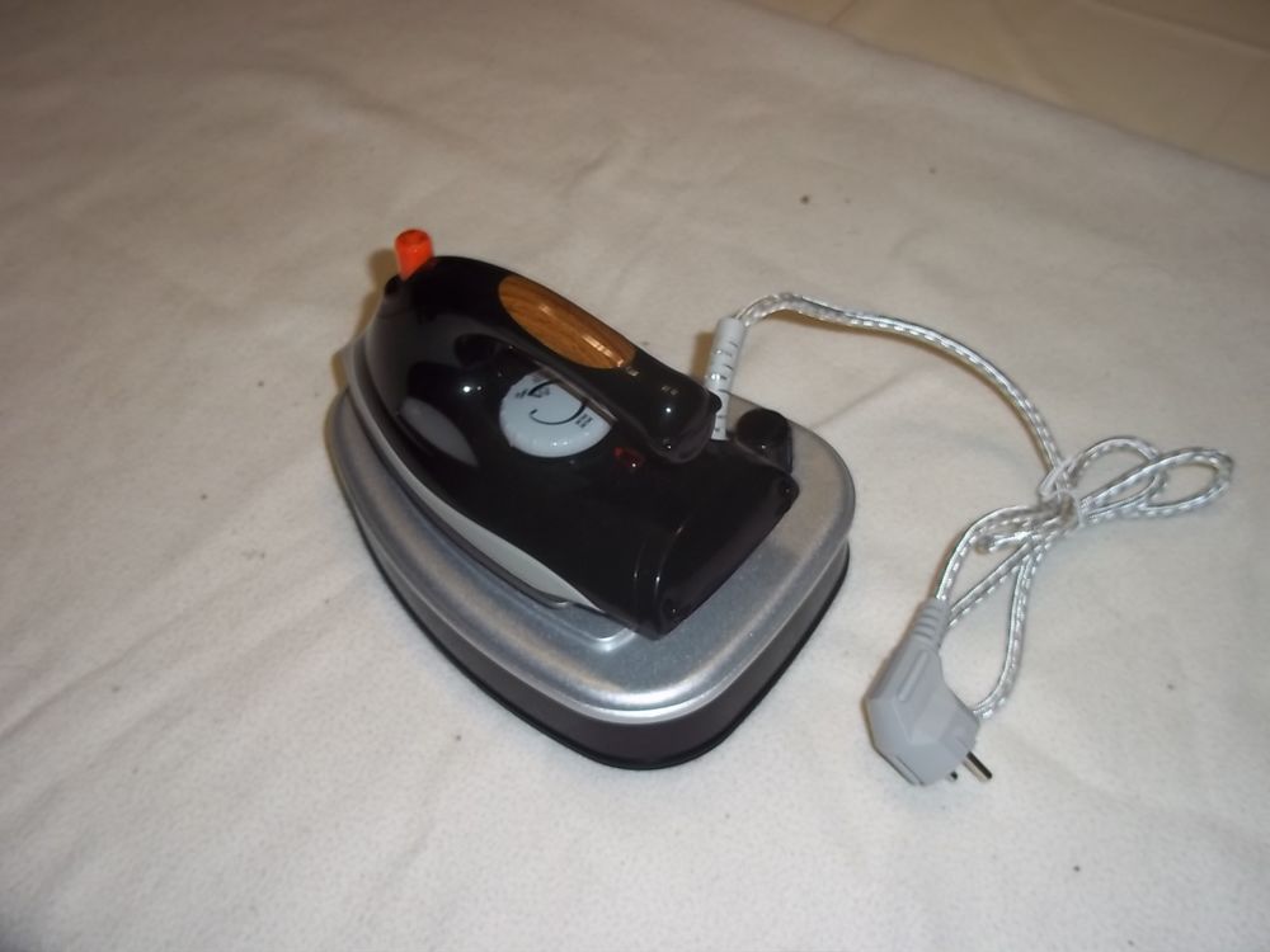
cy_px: 476
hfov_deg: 51.4
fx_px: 1321
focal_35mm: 36
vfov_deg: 39.7
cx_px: 635
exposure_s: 1/30
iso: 80
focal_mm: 6.5
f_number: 3.1
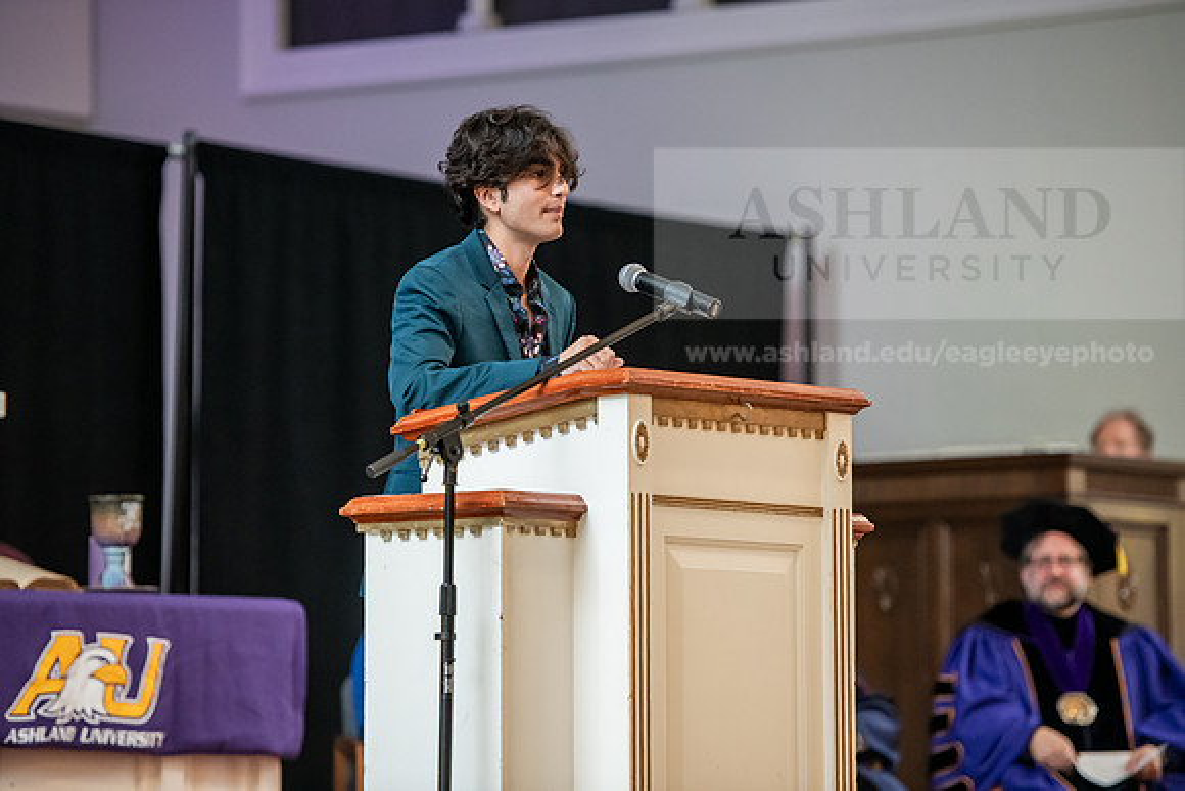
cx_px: 592
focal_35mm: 160
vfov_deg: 8.6
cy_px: 396
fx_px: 5268
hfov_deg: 12.8
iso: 2500
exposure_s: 1/200
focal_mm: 160
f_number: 3.2
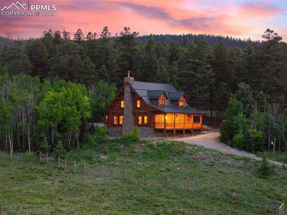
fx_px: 580
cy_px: 108
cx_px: 144
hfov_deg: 27.8
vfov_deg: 21.0
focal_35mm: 70
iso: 1880
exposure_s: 1/13
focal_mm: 19.35
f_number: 2.8
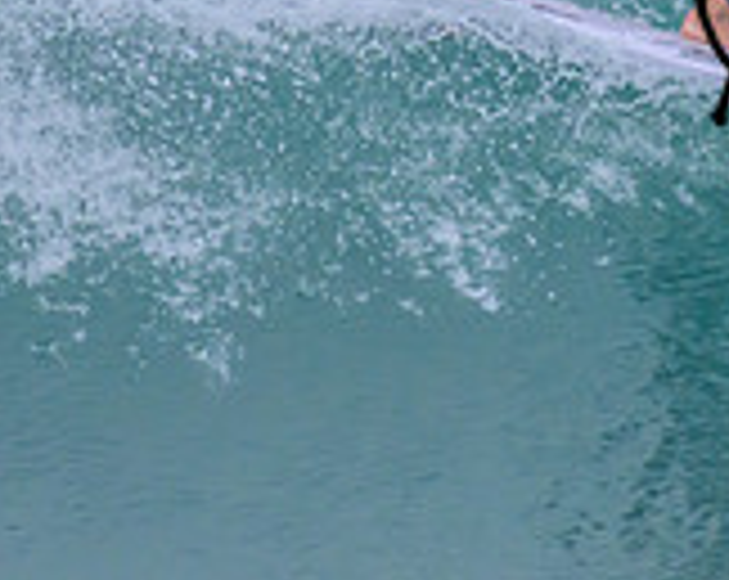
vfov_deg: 0.4
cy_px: -232
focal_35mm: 3622
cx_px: 946
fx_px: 78006
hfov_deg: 0.5
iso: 1000
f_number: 11
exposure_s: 1/2000
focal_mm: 800
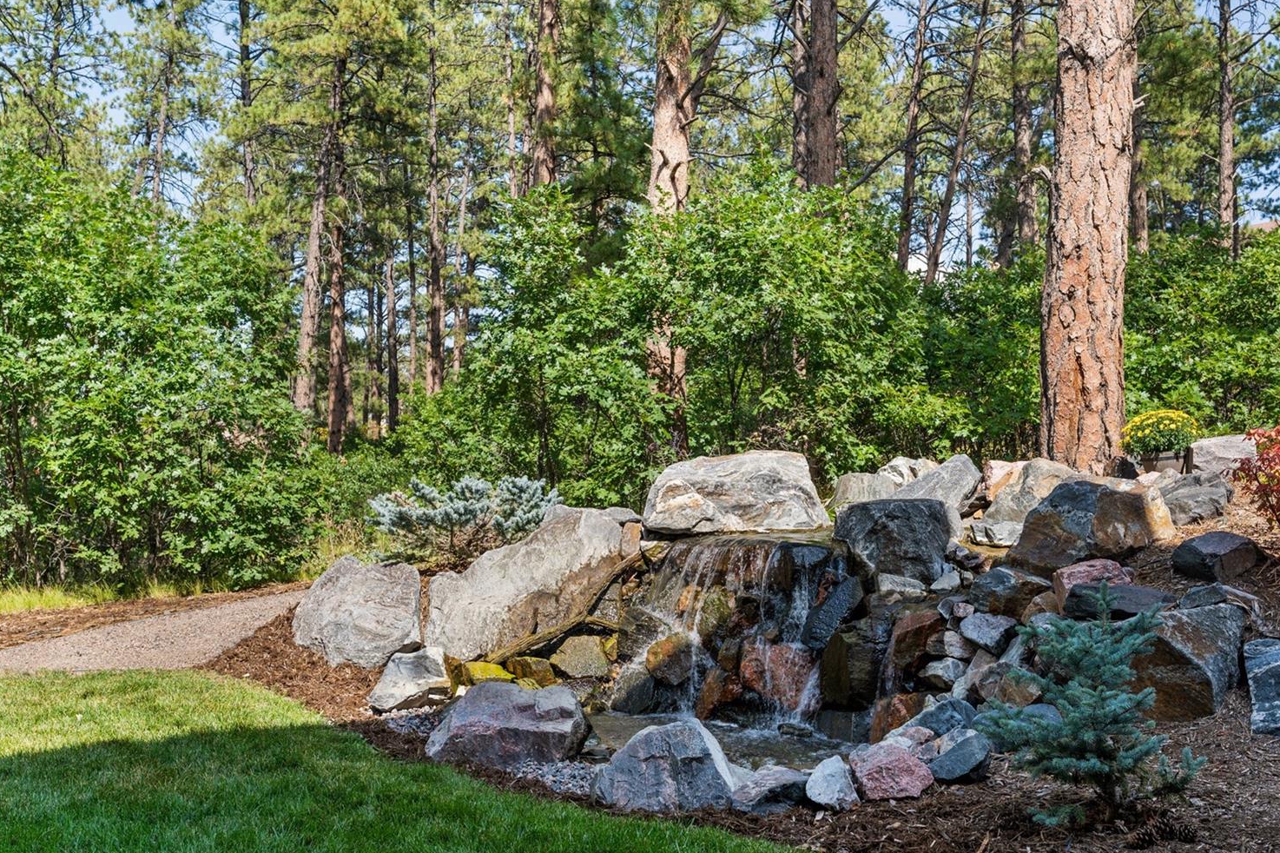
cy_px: 460
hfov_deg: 50.7
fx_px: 1351
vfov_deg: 35.0
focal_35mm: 38
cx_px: 672
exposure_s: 1/100
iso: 160
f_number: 8
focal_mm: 35
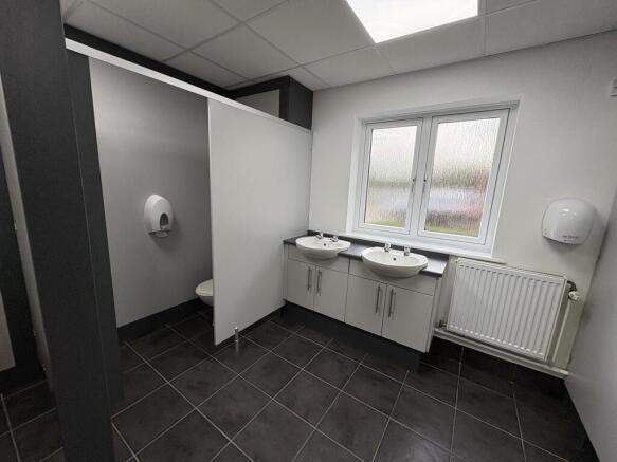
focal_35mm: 14
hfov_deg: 102.1
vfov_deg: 85.7
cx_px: 308
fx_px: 249
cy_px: 231
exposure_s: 1/99
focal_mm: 2.22
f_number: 2.2
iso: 80
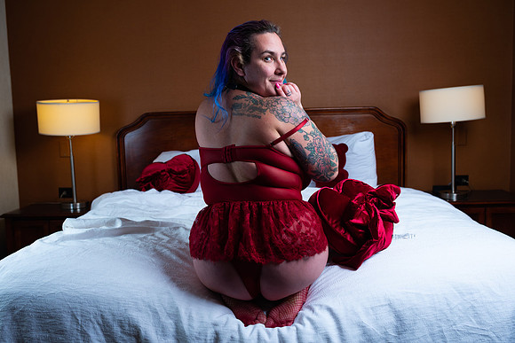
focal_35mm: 35
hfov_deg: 54.4
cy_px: 172
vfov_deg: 37.9
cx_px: 258
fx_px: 501
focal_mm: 35
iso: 125
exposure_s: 1/500
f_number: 4
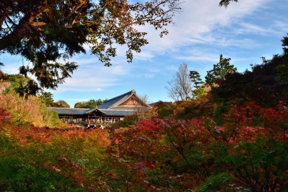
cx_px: 144
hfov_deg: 55.1
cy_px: 96
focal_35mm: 34
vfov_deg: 38.4
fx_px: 276
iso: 400
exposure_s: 1/320
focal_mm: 23
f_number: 10
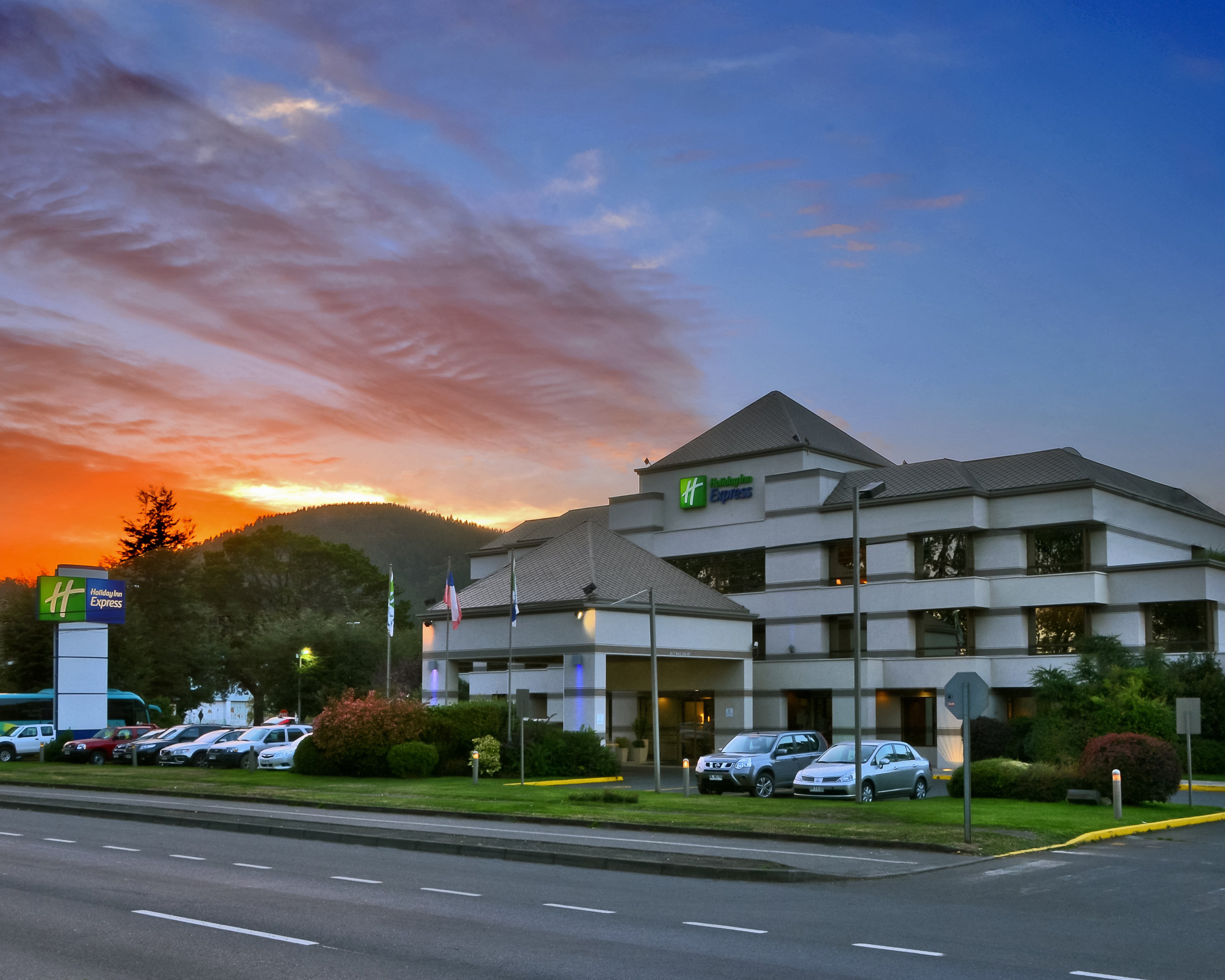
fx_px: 1233
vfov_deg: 43.4
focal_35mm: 34
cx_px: 640
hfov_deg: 52.8
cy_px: 490
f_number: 16
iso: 100
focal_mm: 20
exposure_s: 1/4
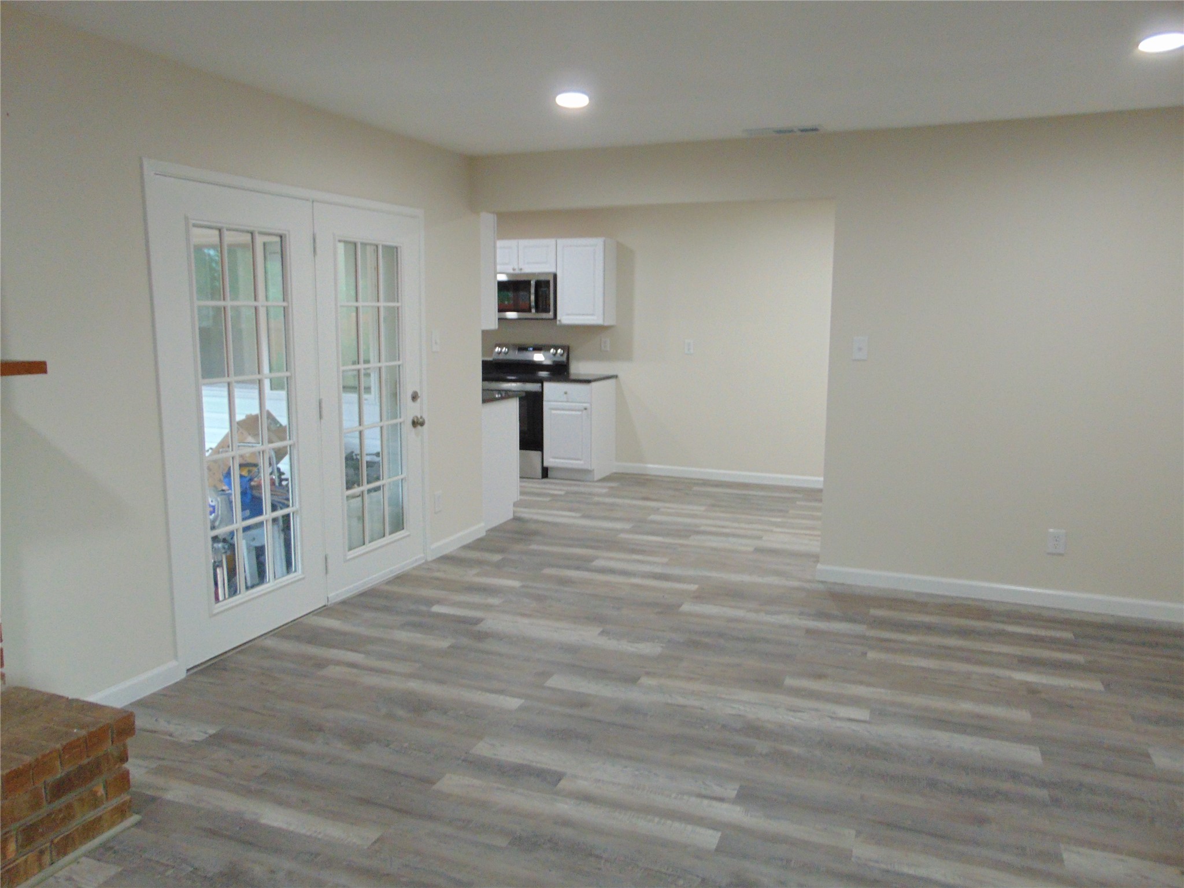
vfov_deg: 54.9
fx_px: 855
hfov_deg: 69.4
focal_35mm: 25
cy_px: 444
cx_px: 592
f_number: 3
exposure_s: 1/30
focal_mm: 4.5
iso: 250
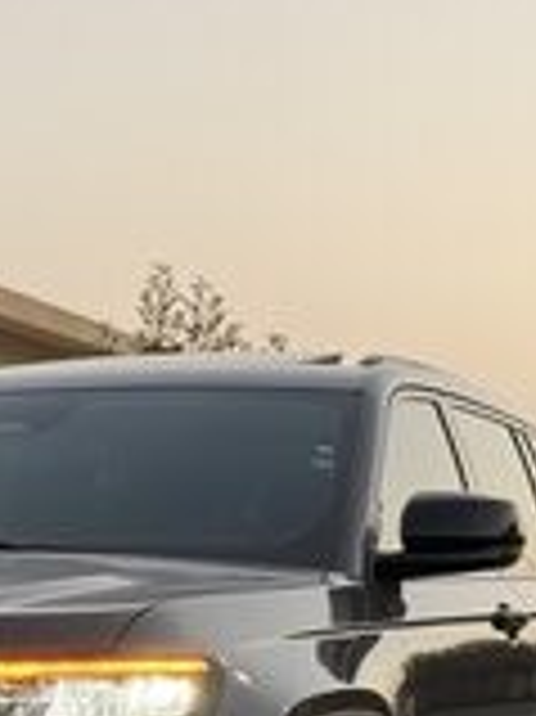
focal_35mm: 138
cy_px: 646
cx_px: -34
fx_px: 2853
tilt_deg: +1.8
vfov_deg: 14.2
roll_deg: -0.2
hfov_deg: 10.6
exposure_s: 1/122
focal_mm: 6.76
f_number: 1.78
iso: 50
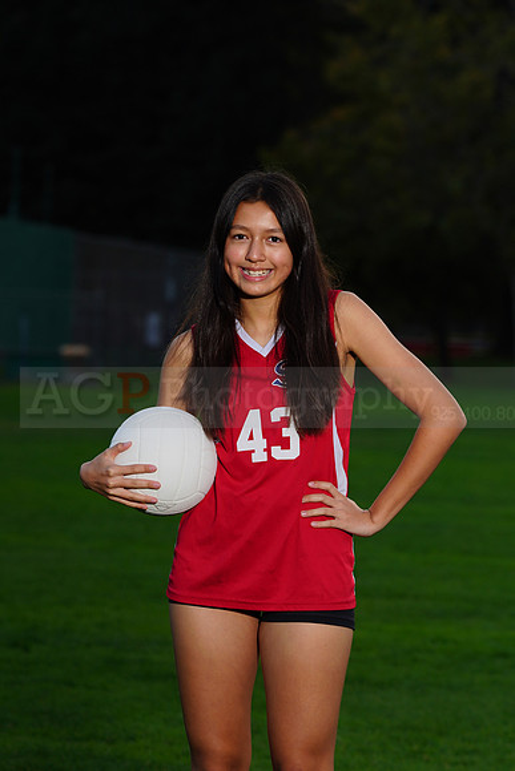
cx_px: 258
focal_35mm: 209
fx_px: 4482
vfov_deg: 9.8
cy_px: 386
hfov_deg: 6.6
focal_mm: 209
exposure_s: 1/200
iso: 200
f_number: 9
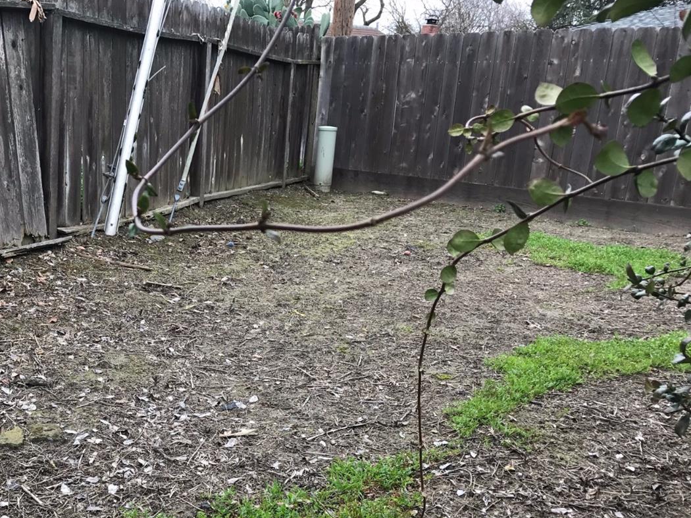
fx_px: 798
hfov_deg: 45.6
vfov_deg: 35.5
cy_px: 356
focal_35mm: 40
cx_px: 199
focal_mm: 3.99
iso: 20
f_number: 1.8
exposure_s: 1/394
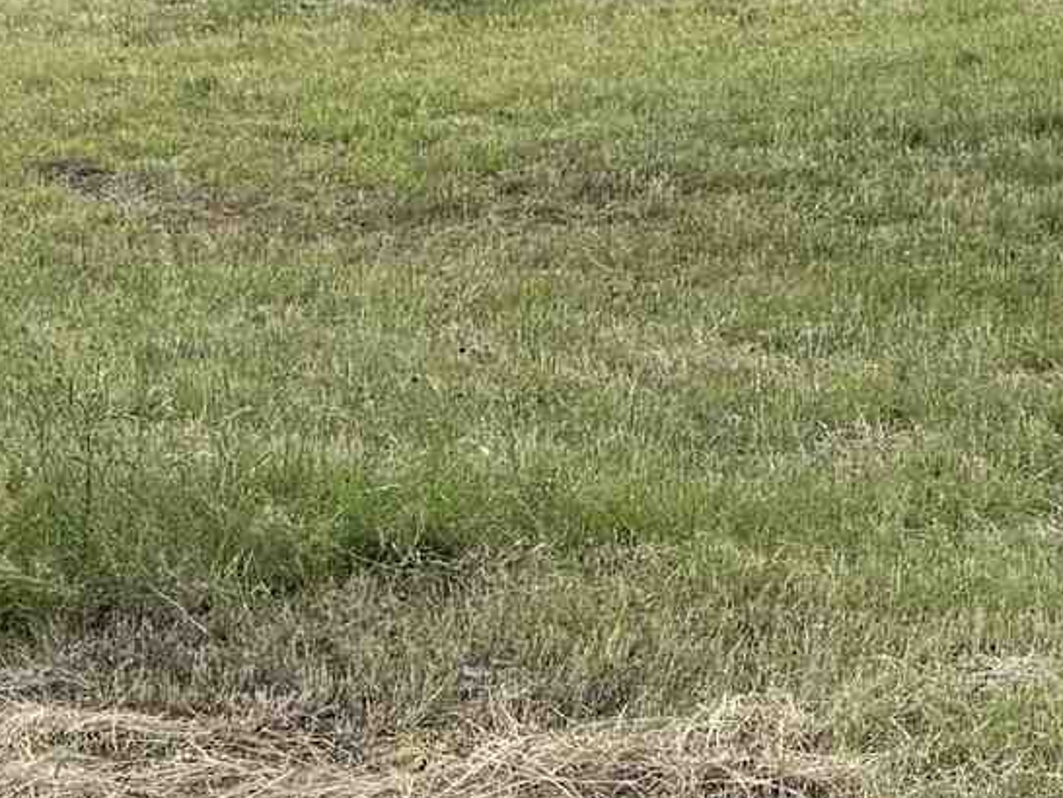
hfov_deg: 13.8
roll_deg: -0.4
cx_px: 1579
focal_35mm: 135
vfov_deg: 10.7
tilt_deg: -1.3
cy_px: -327
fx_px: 4147
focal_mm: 6.76
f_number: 1.78
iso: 100
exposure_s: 1/3425
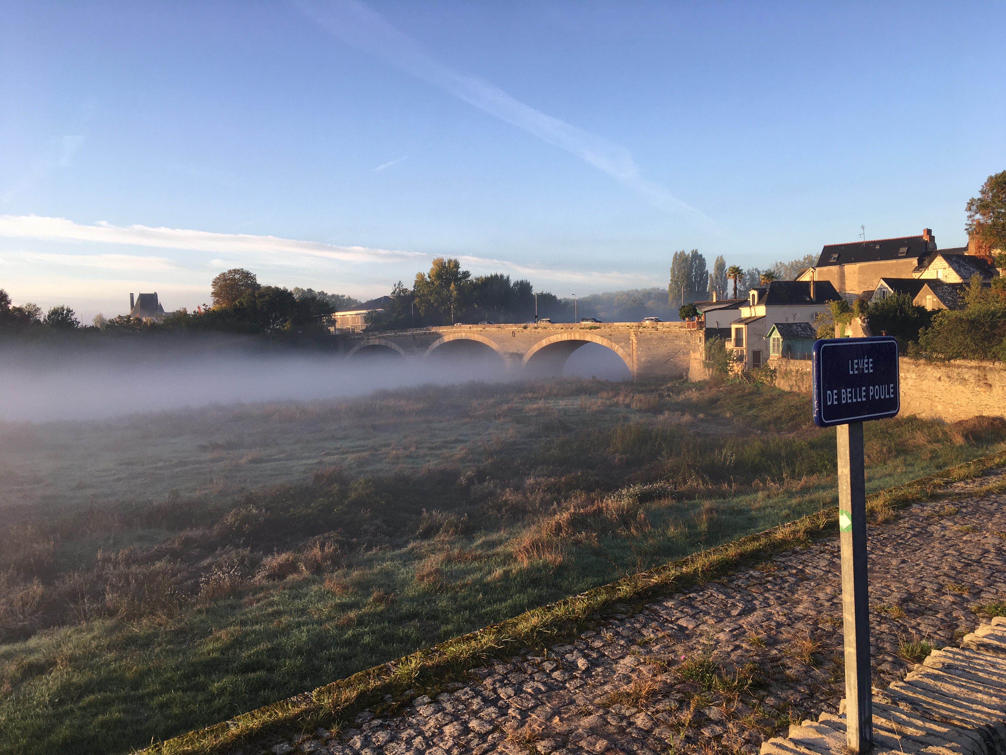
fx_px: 843
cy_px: 378
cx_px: 503
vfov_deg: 48.2
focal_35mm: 29
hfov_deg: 61.7
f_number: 2.2
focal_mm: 4.15
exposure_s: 1/359
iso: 25
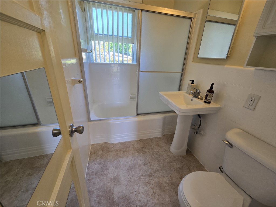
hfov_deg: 106.2
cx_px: 138
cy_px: 104
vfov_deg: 89.9
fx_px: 104
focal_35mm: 13
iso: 64
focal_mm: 2.2
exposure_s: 1/60
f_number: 2.2
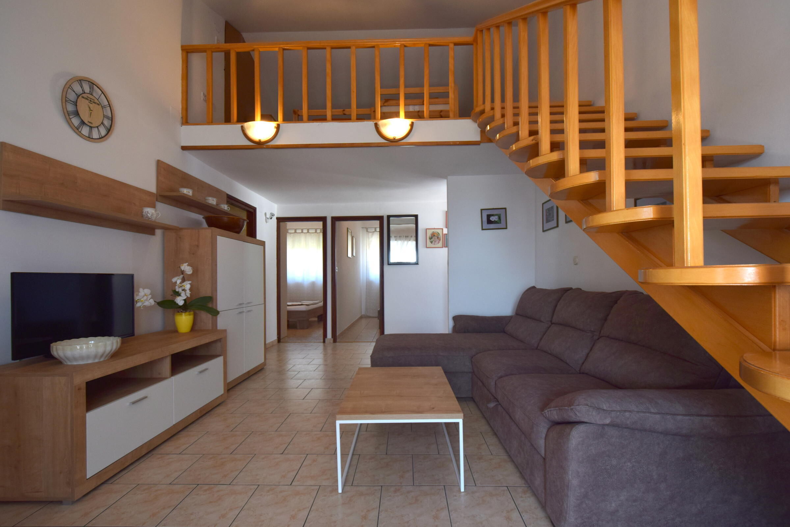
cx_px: 395
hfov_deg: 100.4
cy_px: 264
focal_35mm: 15
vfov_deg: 77.3
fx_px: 329
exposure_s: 1/80
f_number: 5.6
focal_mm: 10
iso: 200
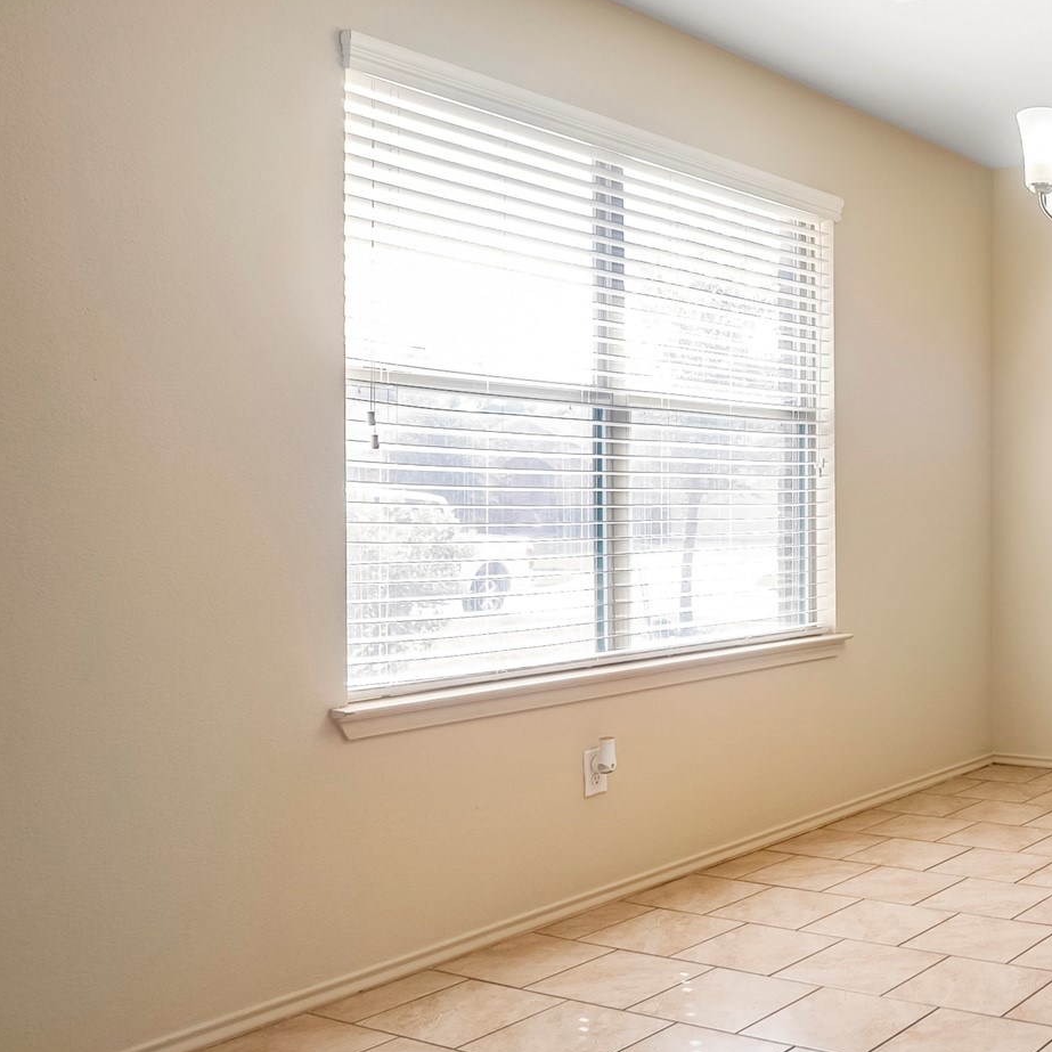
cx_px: 1107
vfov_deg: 45.9
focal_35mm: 36
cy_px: 449
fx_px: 1238
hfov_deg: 39.3
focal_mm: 12
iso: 50
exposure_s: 1/13
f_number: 3.2
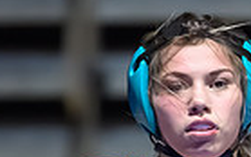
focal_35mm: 999
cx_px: 202
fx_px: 6836
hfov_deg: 2.1
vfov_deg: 1.3
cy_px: 383
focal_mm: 200
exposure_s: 1/640
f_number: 2.8
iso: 10000
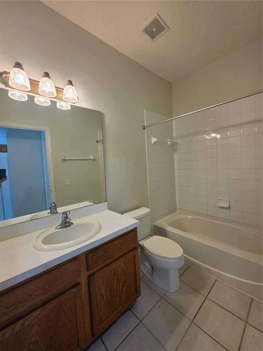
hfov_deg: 89.9
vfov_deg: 106.2
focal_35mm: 13
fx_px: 132
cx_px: 132
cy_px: 176
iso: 160
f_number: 1.9
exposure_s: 1/120
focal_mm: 2.2
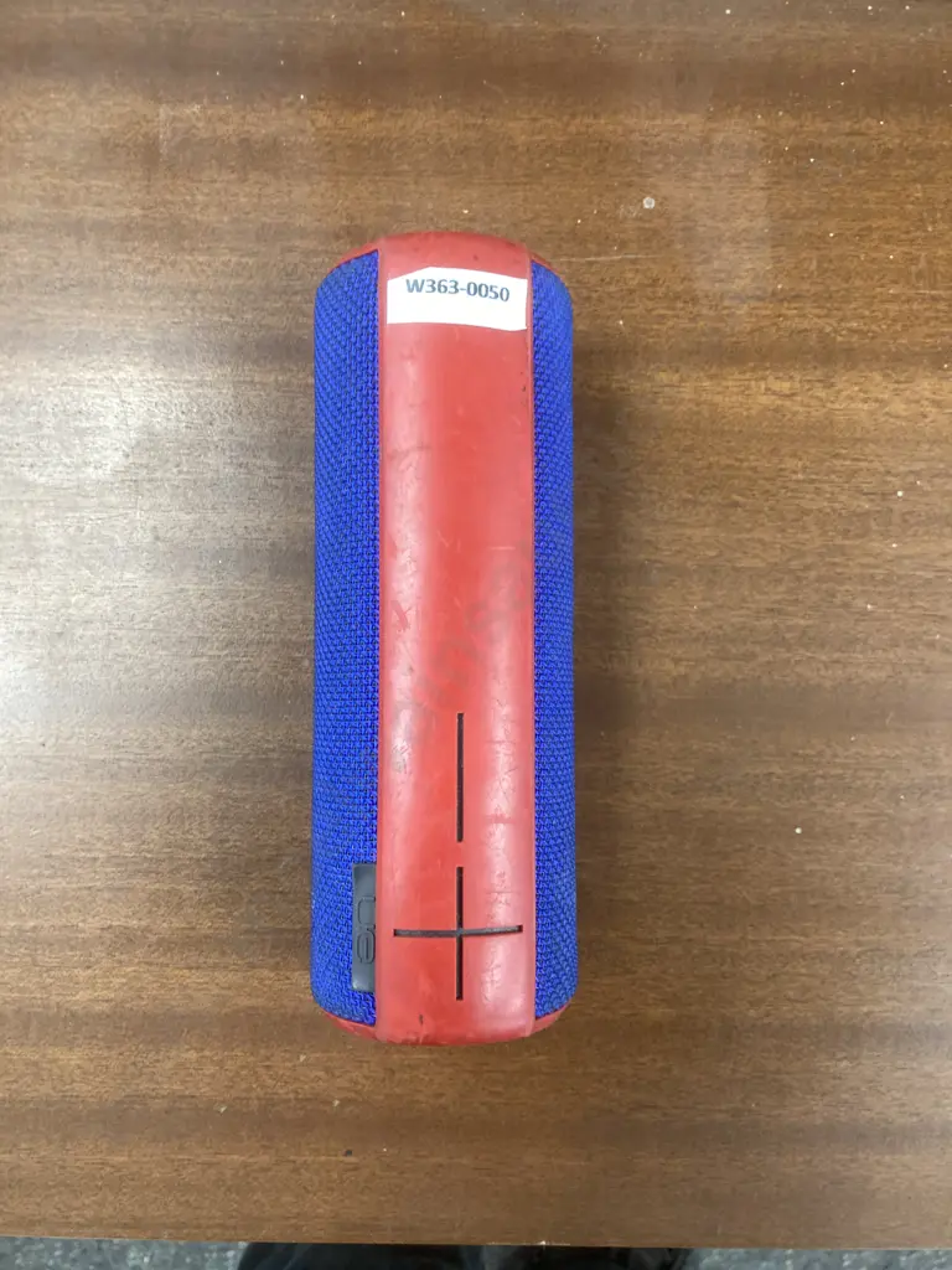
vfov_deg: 63.4
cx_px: 476
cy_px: 635
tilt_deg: -86.1
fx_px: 1027
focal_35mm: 28
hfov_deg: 49.7
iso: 200
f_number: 1.8
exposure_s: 1/50
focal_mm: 3.99
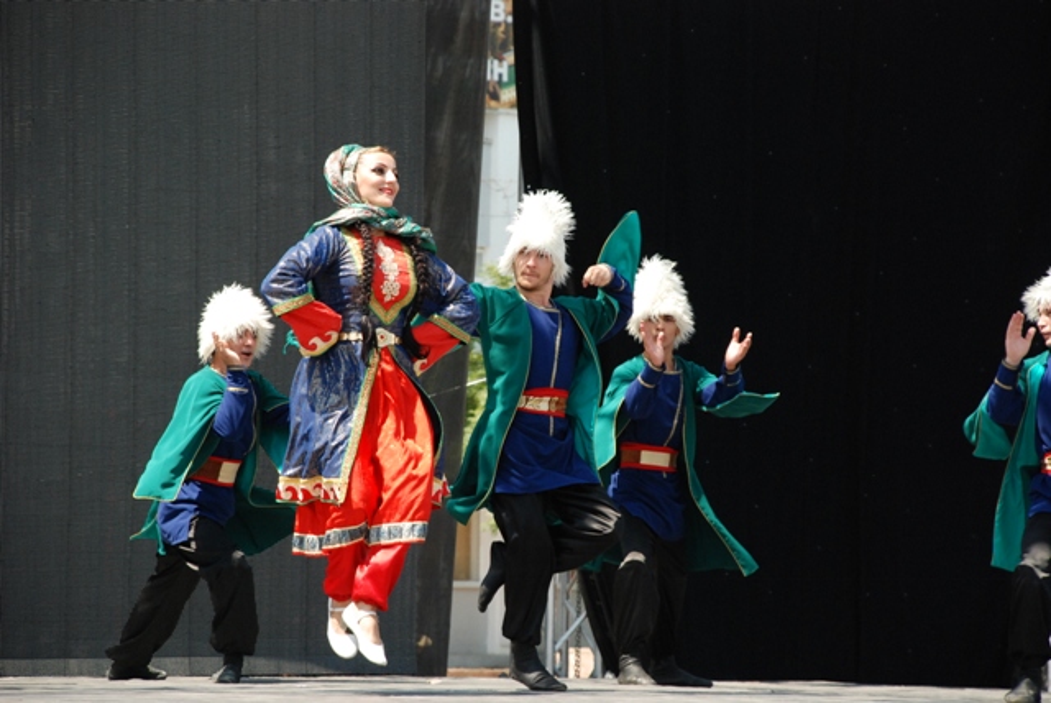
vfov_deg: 8.2
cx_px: 526
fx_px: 4909
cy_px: 352
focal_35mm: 168
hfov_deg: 12.2
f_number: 6.3
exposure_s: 1/640
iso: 640
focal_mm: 112
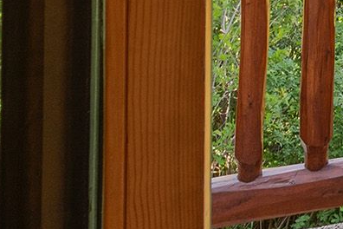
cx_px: 731
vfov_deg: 11.3
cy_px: -112
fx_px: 1105
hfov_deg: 14.1
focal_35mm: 116
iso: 100
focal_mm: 17
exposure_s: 1/13
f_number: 7.1
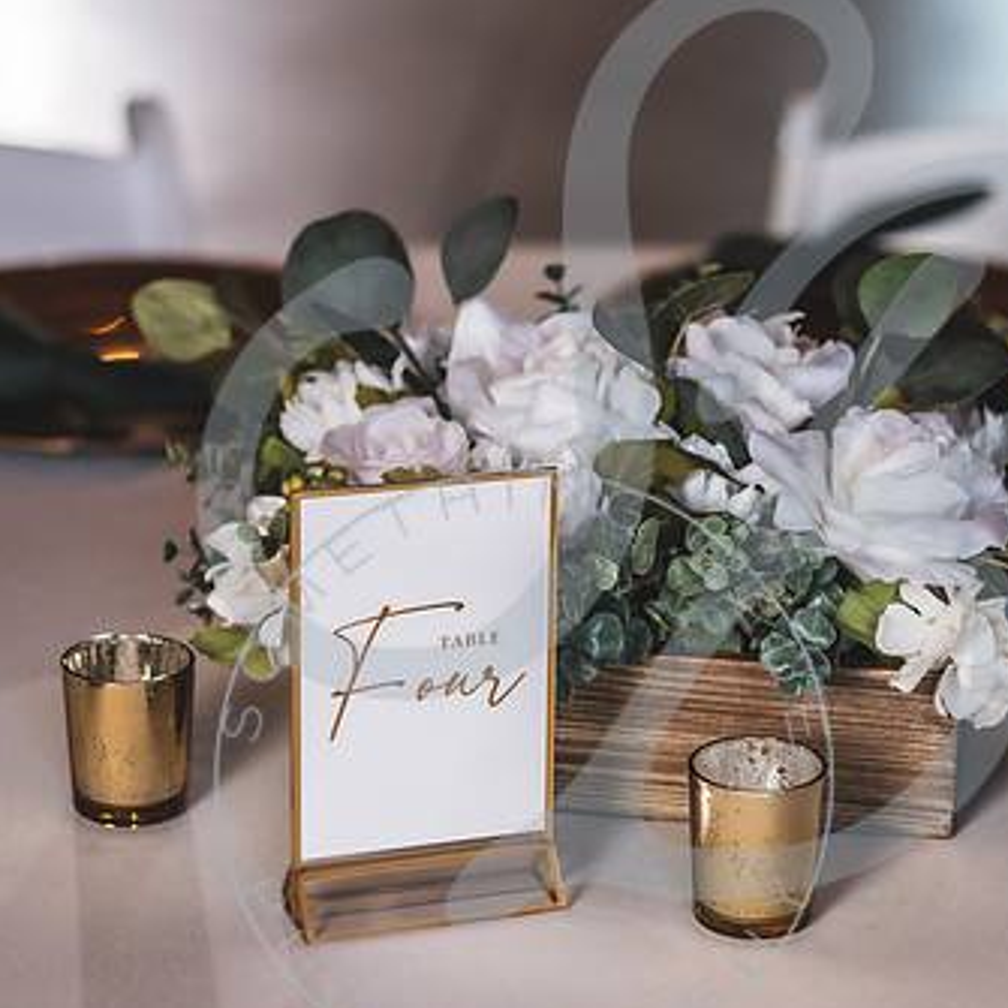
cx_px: 674
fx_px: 4118
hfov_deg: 13.9
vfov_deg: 14.0
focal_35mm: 125
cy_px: 525
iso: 500
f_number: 2.8
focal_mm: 85
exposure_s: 1/250
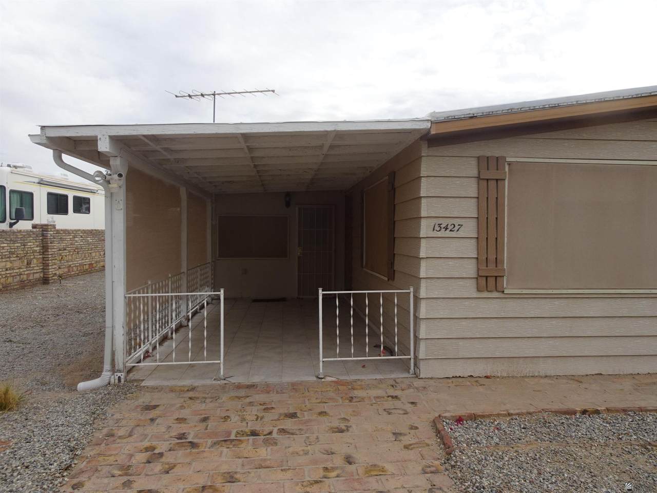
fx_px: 456
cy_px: 246
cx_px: 328
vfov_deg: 56.8
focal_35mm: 24
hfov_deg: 71.6
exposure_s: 1/800
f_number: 3.5
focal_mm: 4.25
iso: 80
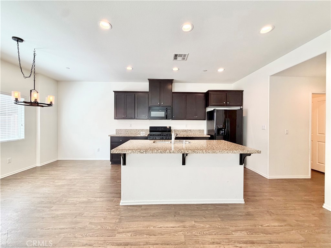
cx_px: 166
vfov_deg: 85.7
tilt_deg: +0.9
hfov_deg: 102.1
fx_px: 134
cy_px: 124
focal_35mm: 14
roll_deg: -0.3
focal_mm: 2.22
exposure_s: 1/120
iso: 80
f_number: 2.2
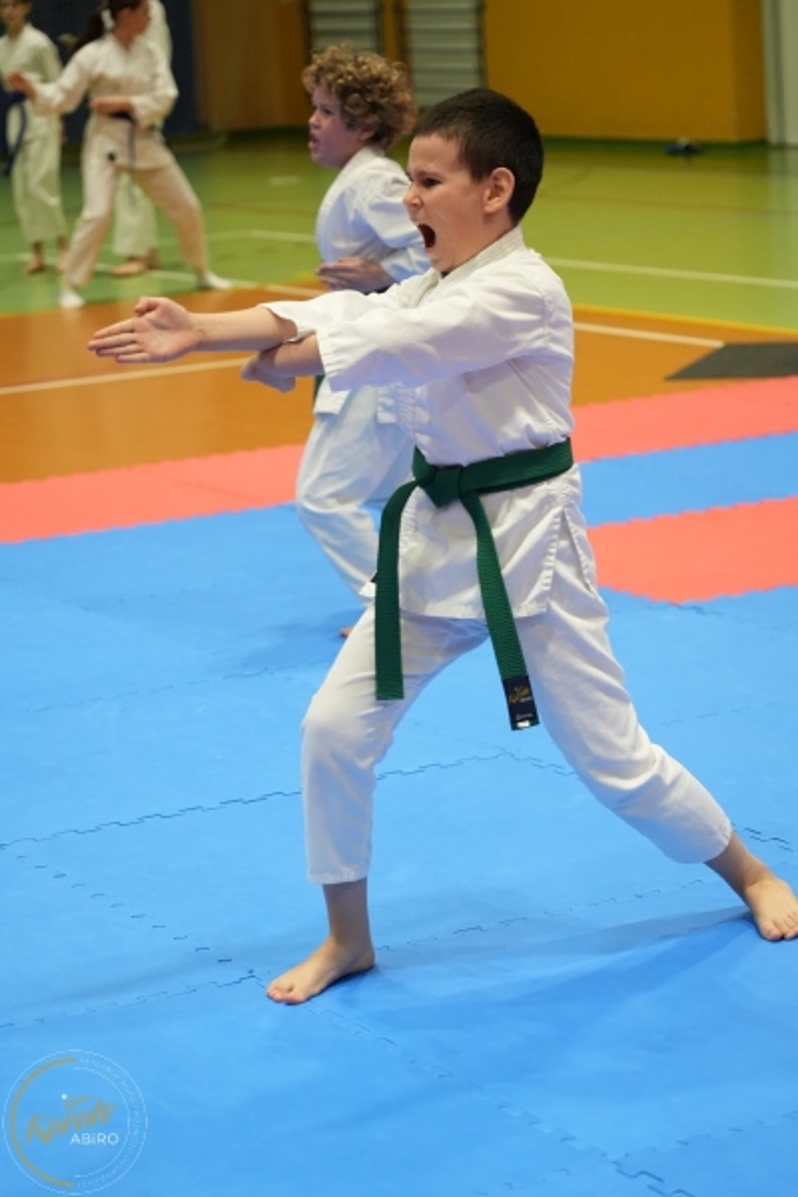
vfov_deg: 19.5
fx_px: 3491
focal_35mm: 105
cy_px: 598
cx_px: 399
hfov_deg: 13.0
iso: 4000
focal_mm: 105
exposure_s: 1/250
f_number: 4.5
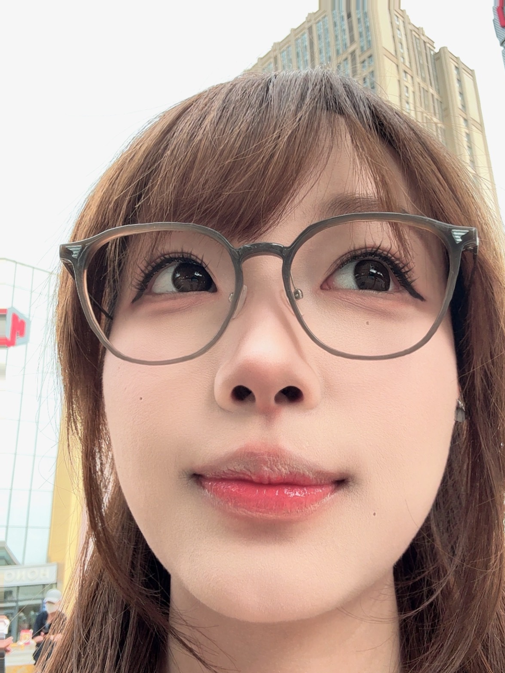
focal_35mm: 36
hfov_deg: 39.7
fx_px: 700
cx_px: 259
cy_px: 345
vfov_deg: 51.3
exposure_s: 1/270
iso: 40
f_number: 1.9
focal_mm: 2.69
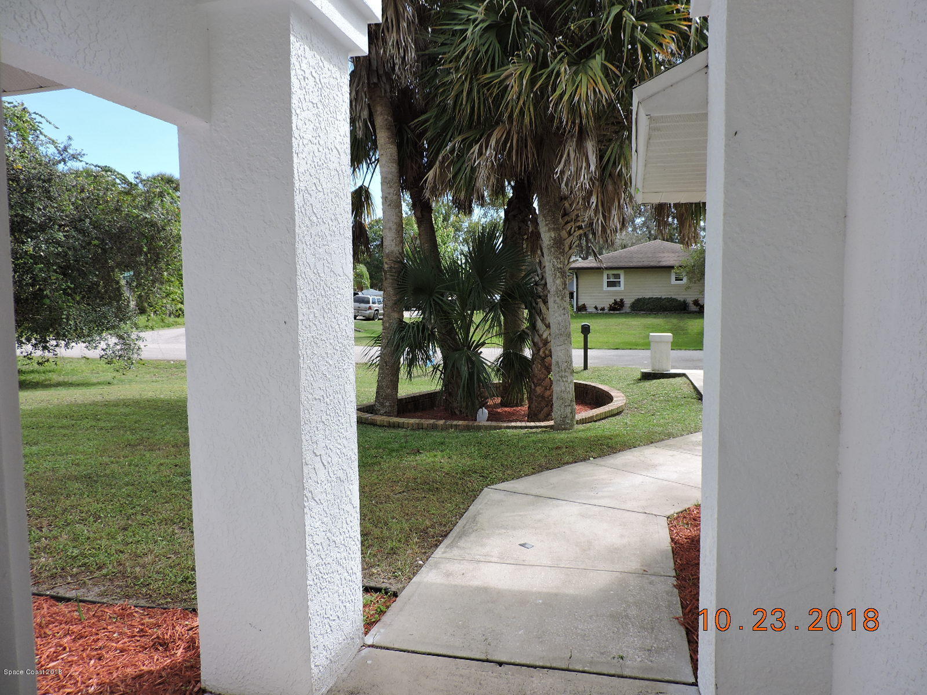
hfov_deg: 71.6
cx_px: 464
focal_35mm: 24
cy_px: 348
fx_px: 643
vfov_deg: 56.8
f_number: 3
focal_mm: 4.3
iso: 100
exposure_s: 1/640
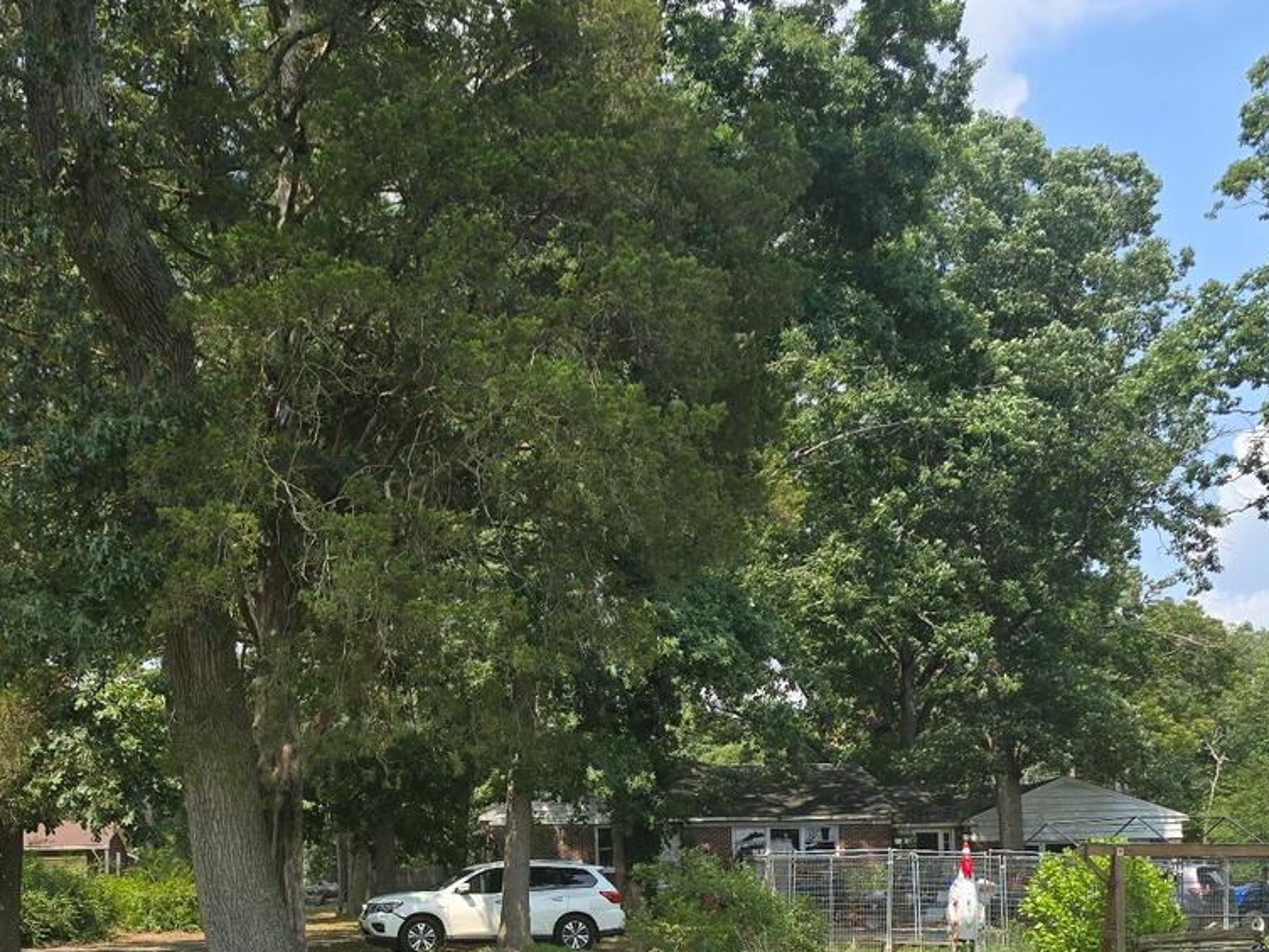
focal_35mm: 44
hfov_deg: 42.5
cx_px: 442
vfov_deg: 31.5
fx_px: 1613
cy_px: 836
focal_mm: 6.3
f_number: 1.7
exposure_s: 1/444
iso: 12
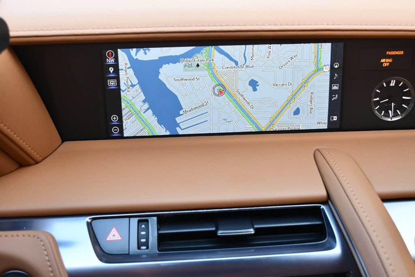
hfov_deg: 44.5
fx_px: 507
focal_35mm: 44
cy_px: 138
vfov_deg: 30.6
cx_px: 208
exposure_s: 1/250
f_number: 4
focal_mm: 22
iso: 800
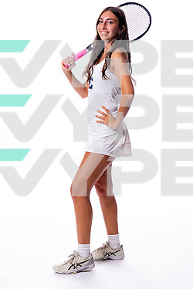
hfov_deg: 16.3
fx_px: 675
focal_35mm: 84
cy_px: 119
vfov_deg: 24.2
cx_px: 100
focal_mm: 70
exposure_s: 1/250
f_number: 8
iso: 400
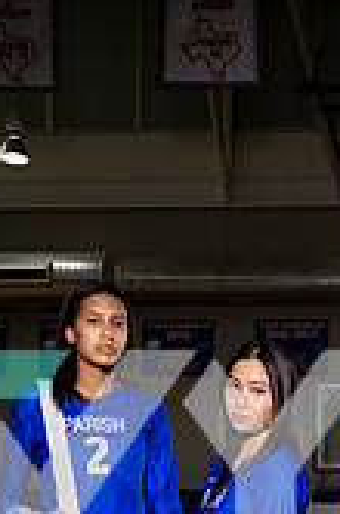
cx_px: 346
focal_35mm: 87
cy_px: 666
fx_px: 1238
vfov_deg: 21.3
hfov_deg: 15.3
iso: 400
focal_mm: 32
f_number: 8
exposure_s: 1/250
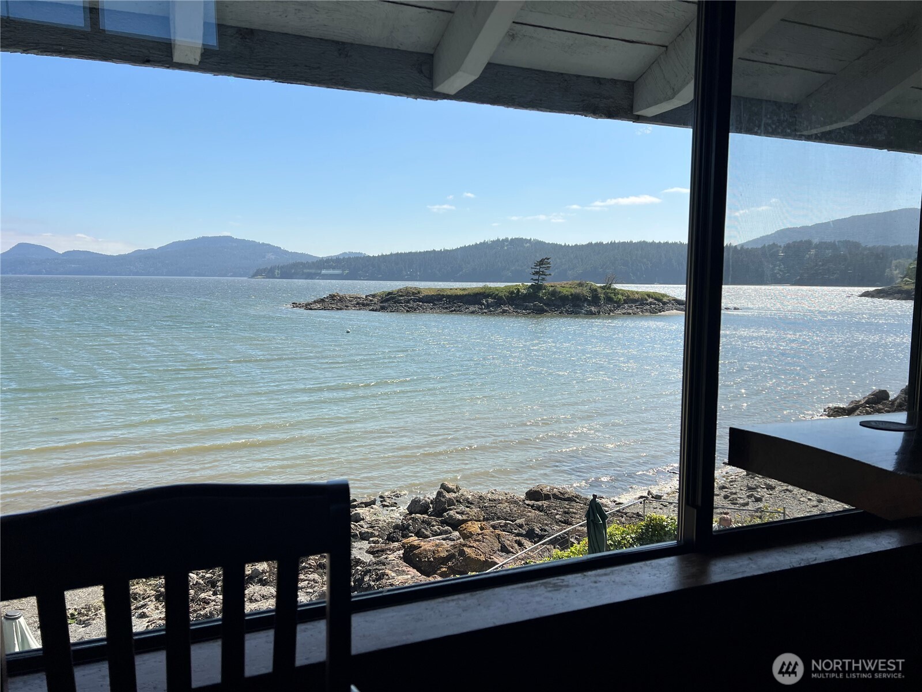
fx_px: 693
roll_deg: -1.0
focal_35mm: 26
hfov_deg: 67.3
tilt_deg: -7.2
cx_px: 461
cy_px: 346
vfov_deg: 53.1
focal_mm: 5.7
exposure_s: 1/3165
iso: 50
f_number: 1.5
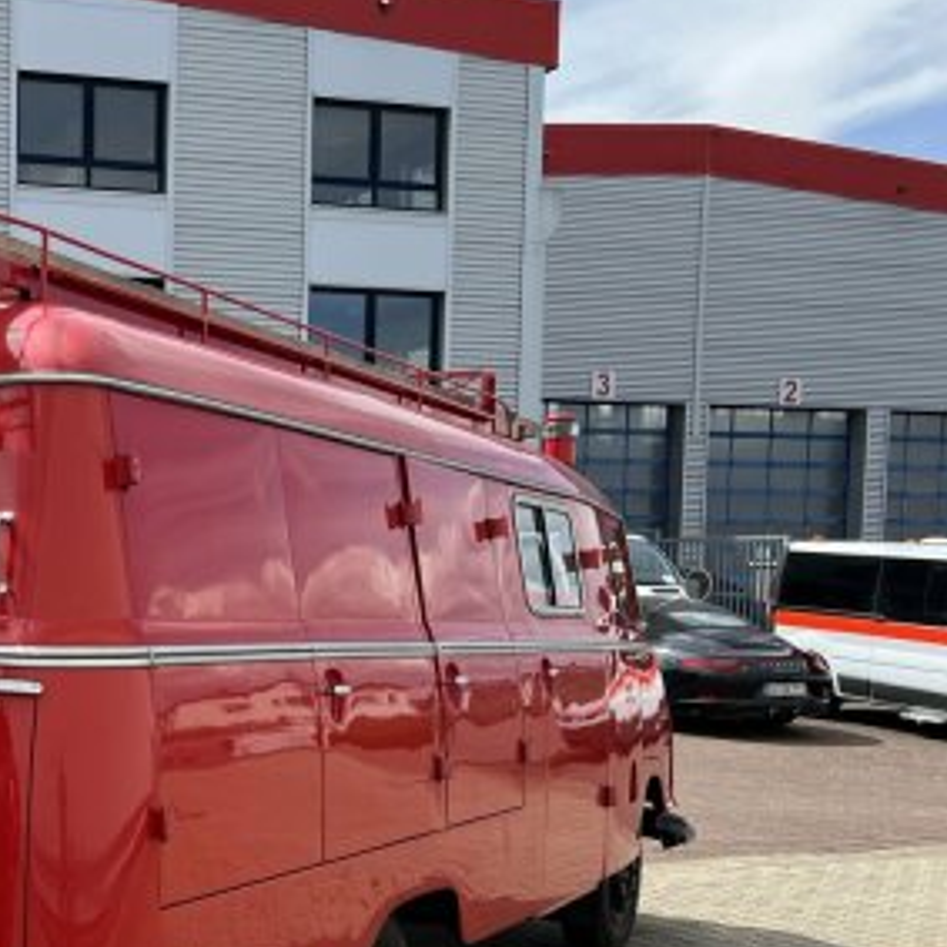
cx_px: -67
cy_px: 673
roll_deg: -0.1
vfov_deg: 32.4
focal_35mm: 52
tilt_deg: -4.7
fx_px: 1609
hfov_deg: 29.8
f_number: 1.5
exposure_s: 1/2208
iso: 50
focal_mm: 5.7
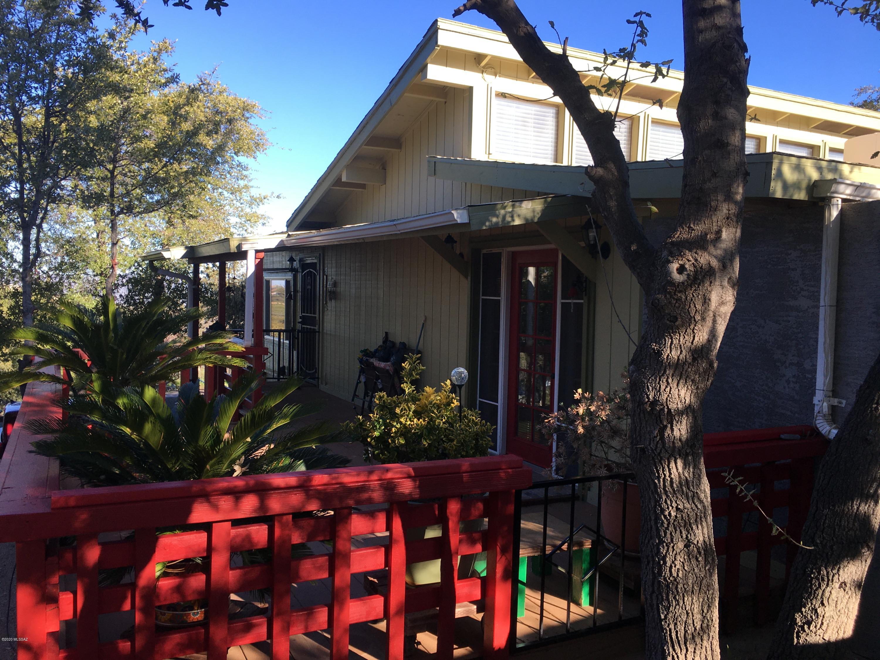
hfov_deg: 61.7
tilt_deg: -0.6
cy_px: 330
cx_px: 440
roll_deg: -1.7
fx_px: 737
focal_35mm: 29
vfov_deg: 48.2
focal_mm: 4.15
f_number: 2.2
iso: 25
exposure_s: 1/452
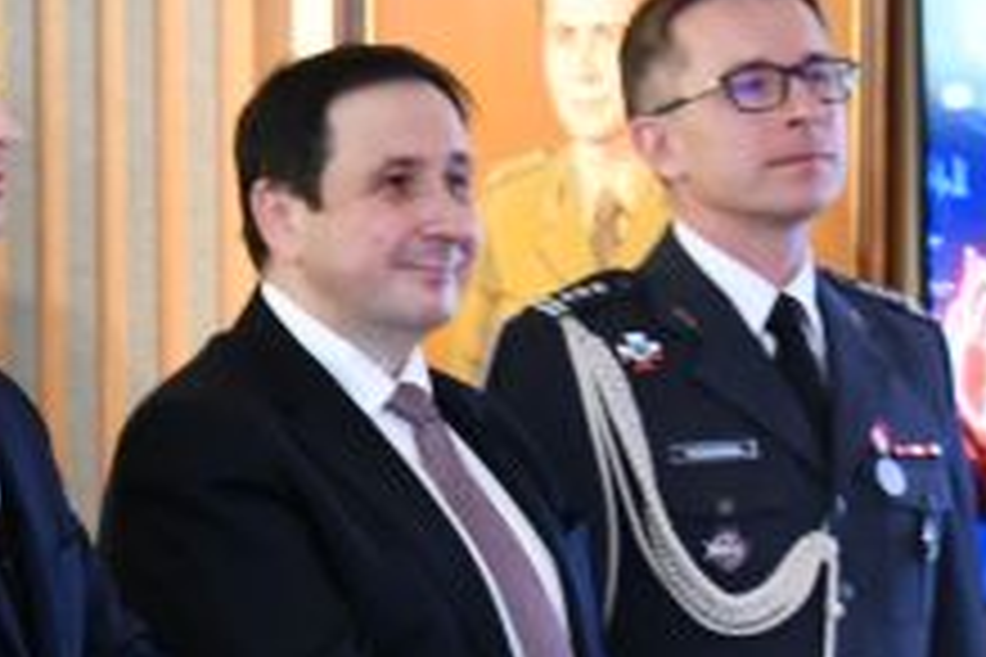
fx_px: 7833
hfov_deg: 7.1
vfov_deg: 4.8
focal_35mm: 286
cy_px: 1071
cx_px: -252
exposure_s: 1/60
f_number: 4.5
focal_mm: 58
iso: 1800
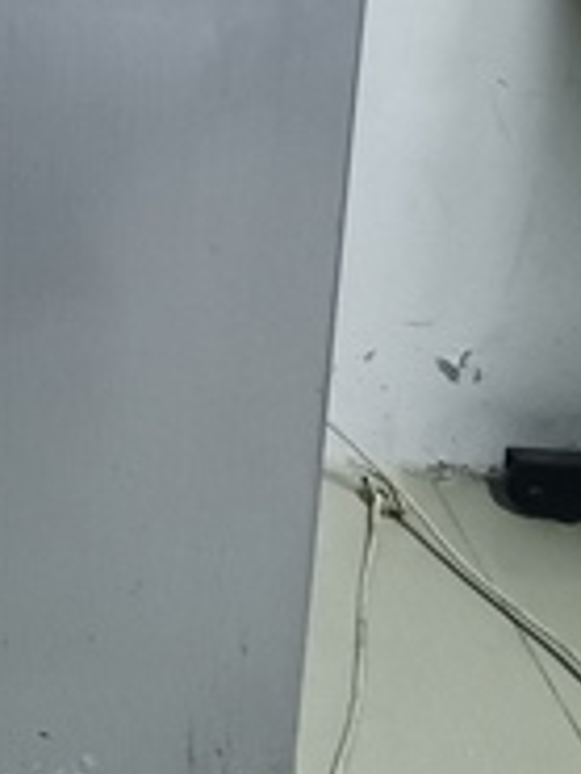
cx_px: -10
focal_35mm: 42
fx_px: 939
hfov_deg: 31.6
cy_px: 107
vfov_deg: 41.9
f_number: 2.2
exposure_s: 1/33.3
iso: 862
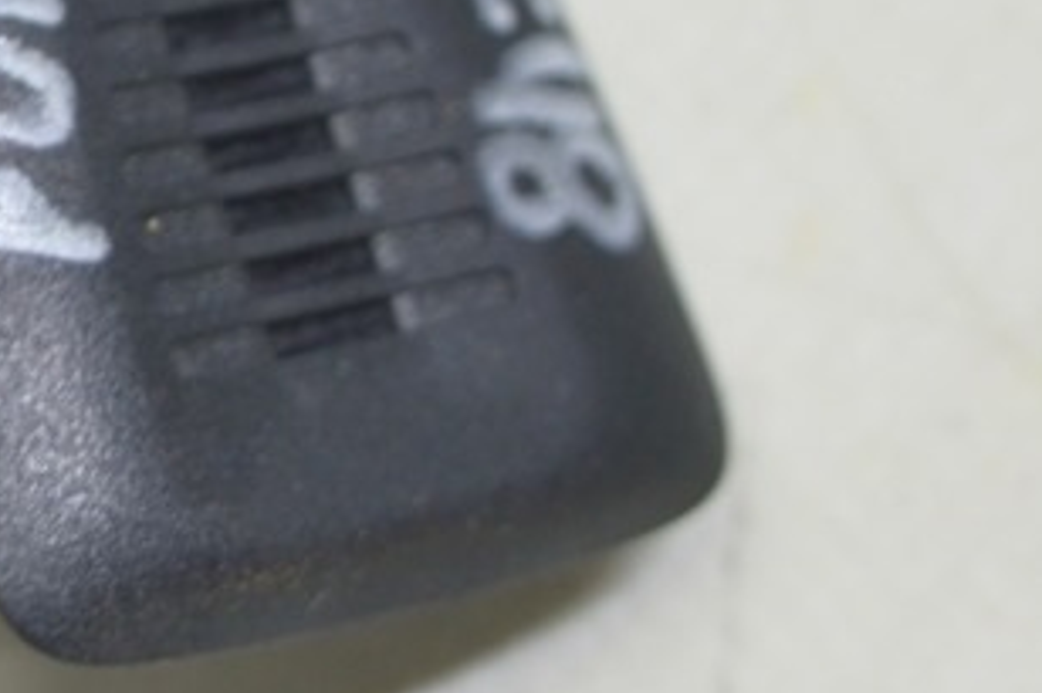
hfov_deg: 9.1
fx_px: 6499
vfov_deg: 6.1
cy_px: 252
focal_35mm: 225
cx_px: -156
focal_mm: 45
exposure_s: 1/20
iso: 400
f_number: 5.6
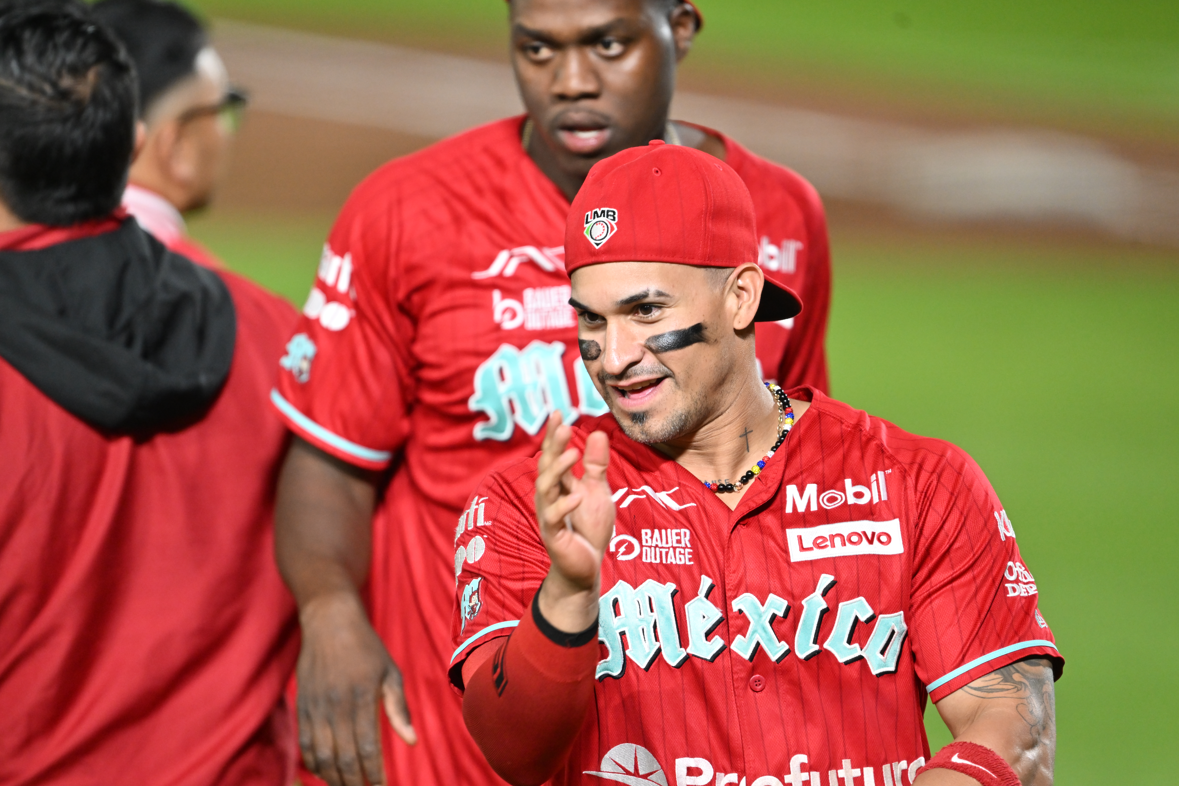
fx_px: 18339
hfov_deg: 3.7
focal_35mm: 560
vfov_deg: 2.5
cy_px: 393
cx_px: 590
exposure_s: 1/640
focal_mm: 560
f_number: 4
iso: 2500
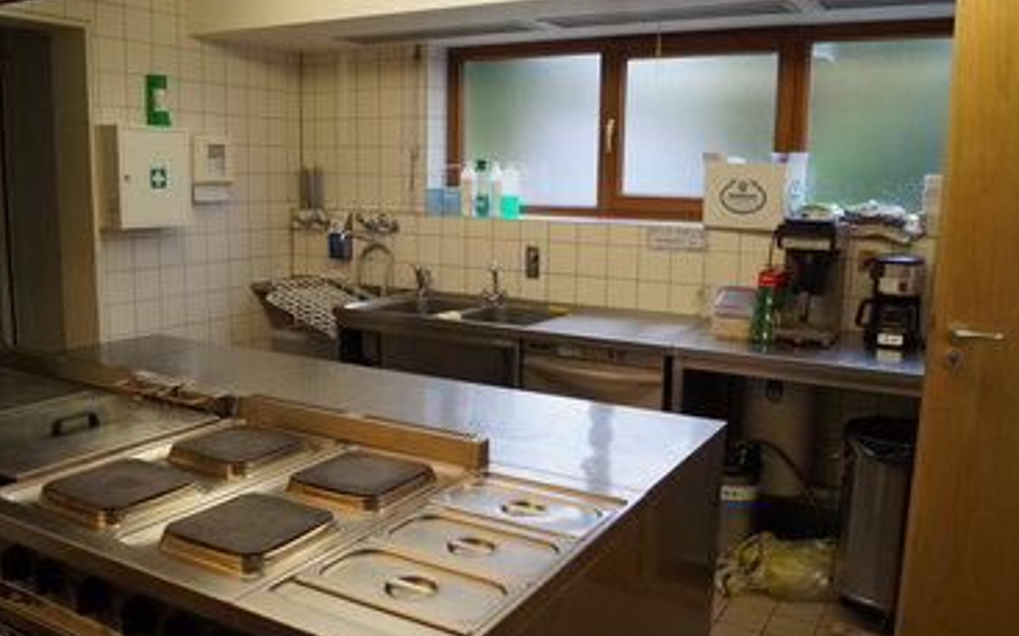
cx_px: 483
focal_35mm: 30
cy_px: 322
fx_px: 833
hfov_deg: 62.9
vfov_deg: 41.8
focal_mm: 18
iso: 800
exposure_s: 1/160
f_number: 4
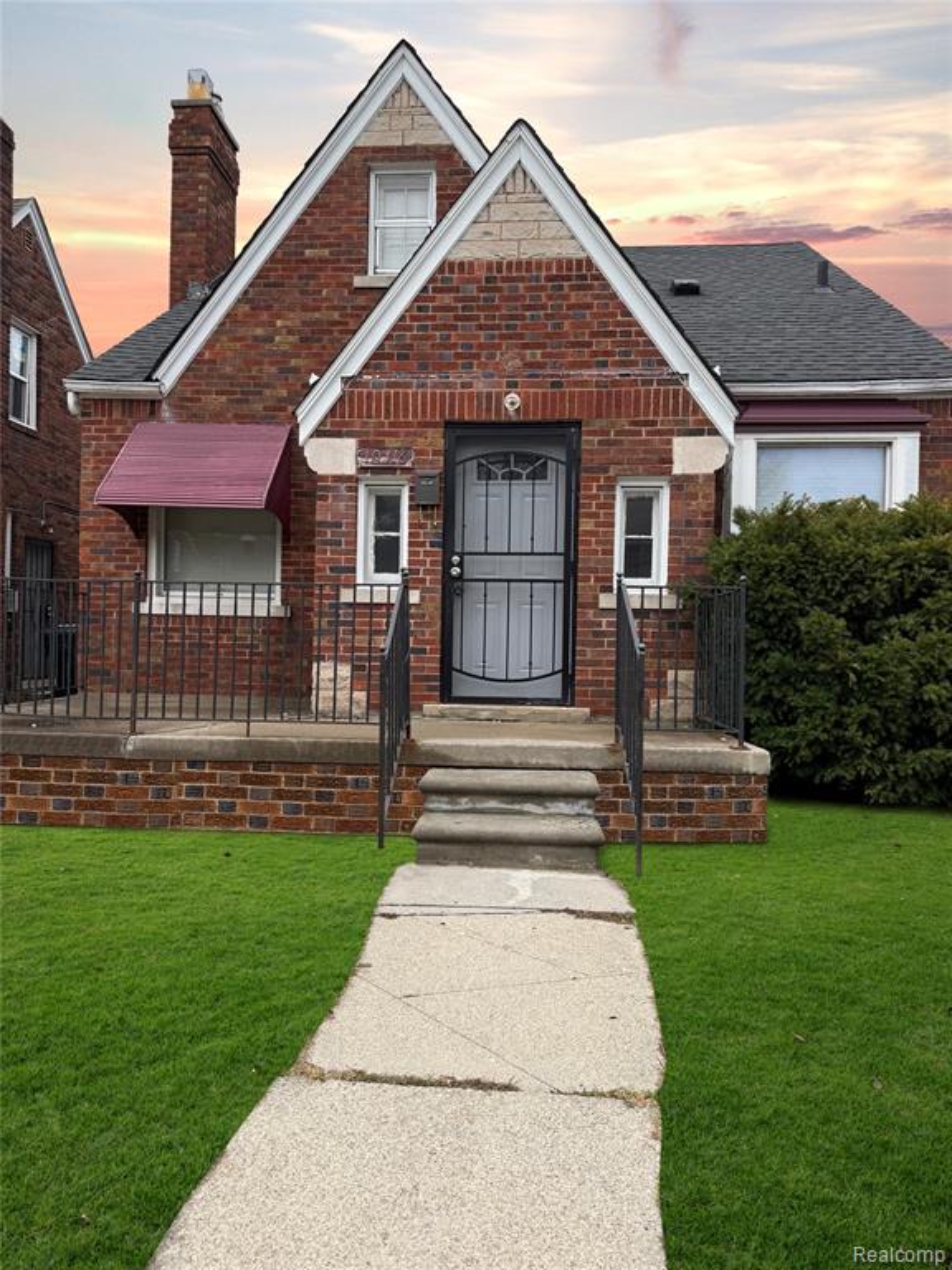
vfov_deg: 71.6
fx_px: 880
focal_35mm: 24
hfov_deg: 56.8
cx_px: 476
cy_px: 635
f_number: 1.78
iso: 80
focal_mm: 6.76
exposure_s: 1/831
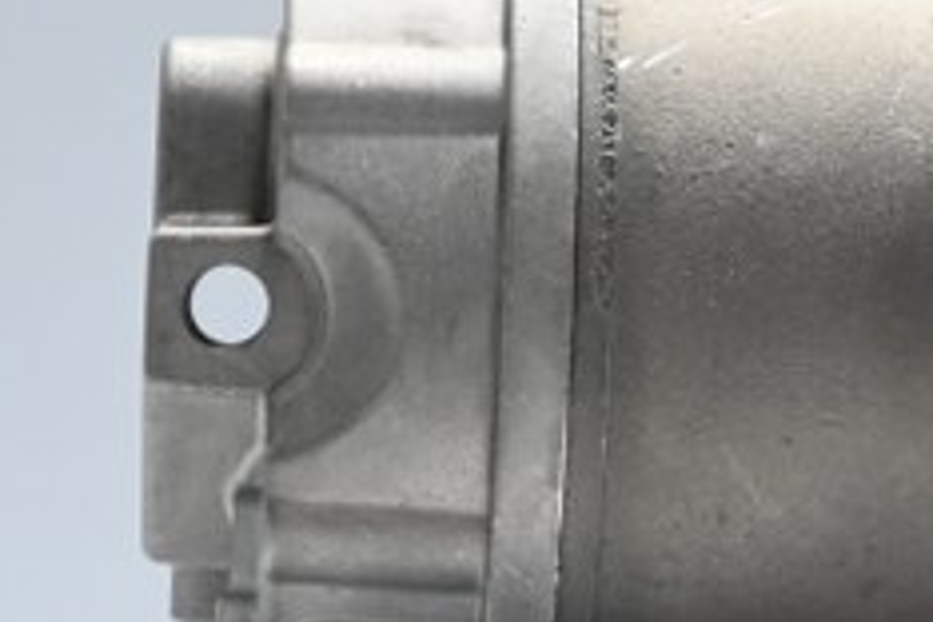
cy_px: 247
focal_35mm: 192
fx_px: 4976
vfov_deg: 7.2
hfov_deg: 10.6
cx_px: 861
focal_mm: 50
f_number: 6.3
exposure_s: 1/80
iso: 2500
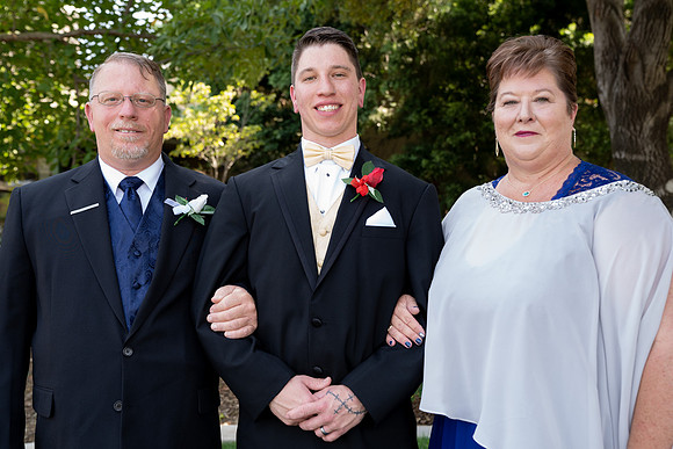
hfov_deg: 47.4
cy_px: 224
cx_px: 336
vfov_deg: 32.6
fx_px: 767
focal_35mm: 41
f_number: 4.5
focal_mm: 41
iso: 400
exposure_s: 1/125
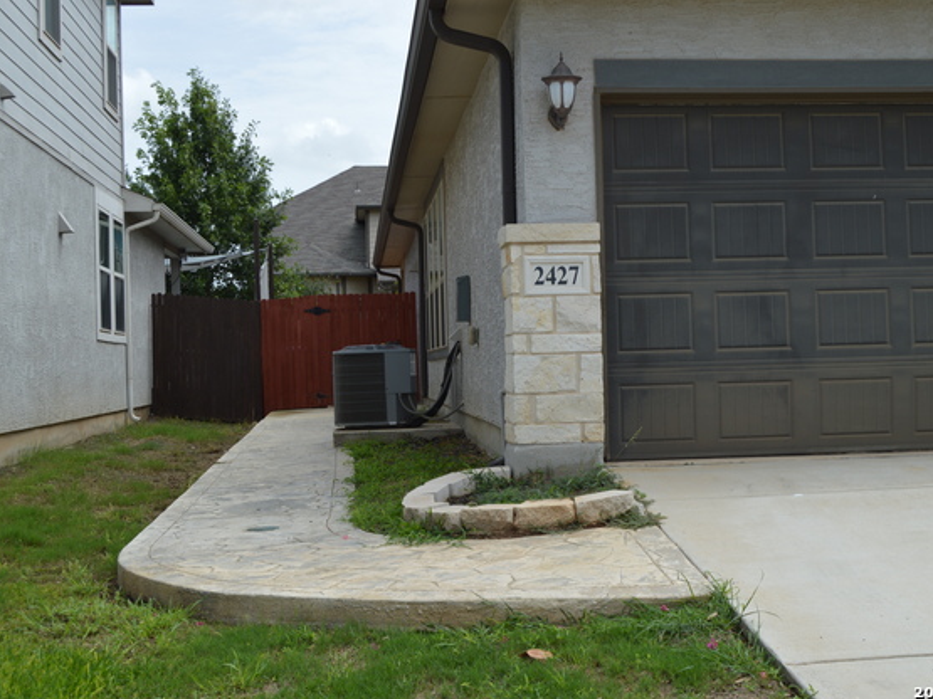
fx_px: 1389
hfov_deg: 37.1
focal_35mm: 52
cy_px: 344
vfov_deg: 28.3
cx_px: 509
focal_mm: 31
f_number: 8
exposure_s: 1/250
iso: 100
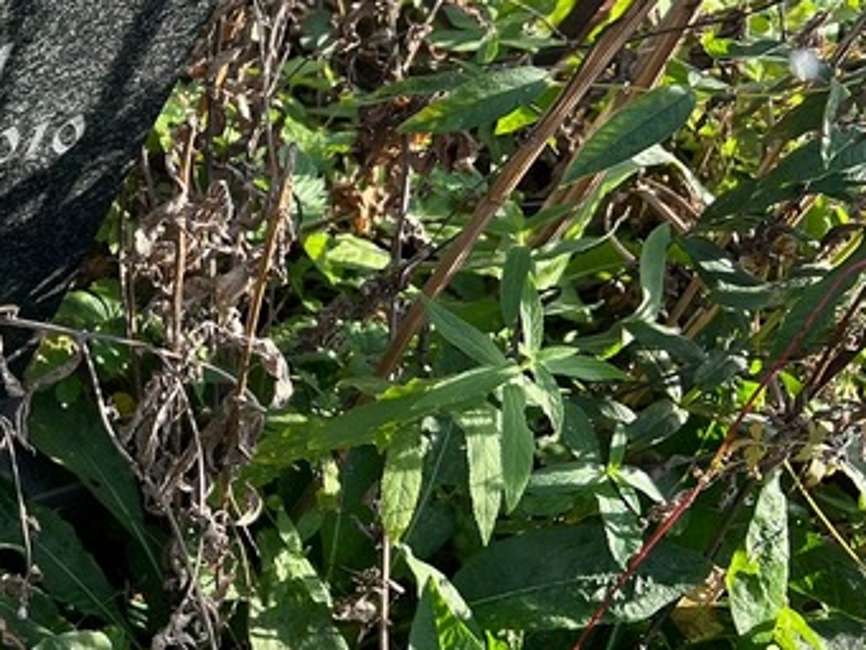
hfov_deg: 28.3
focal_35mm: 61
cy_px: 170
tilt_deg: -48.6
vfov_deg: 23.8
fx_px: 1527
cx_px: -122
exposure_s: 1/604
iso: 50
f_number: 1.5
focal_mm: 5.7
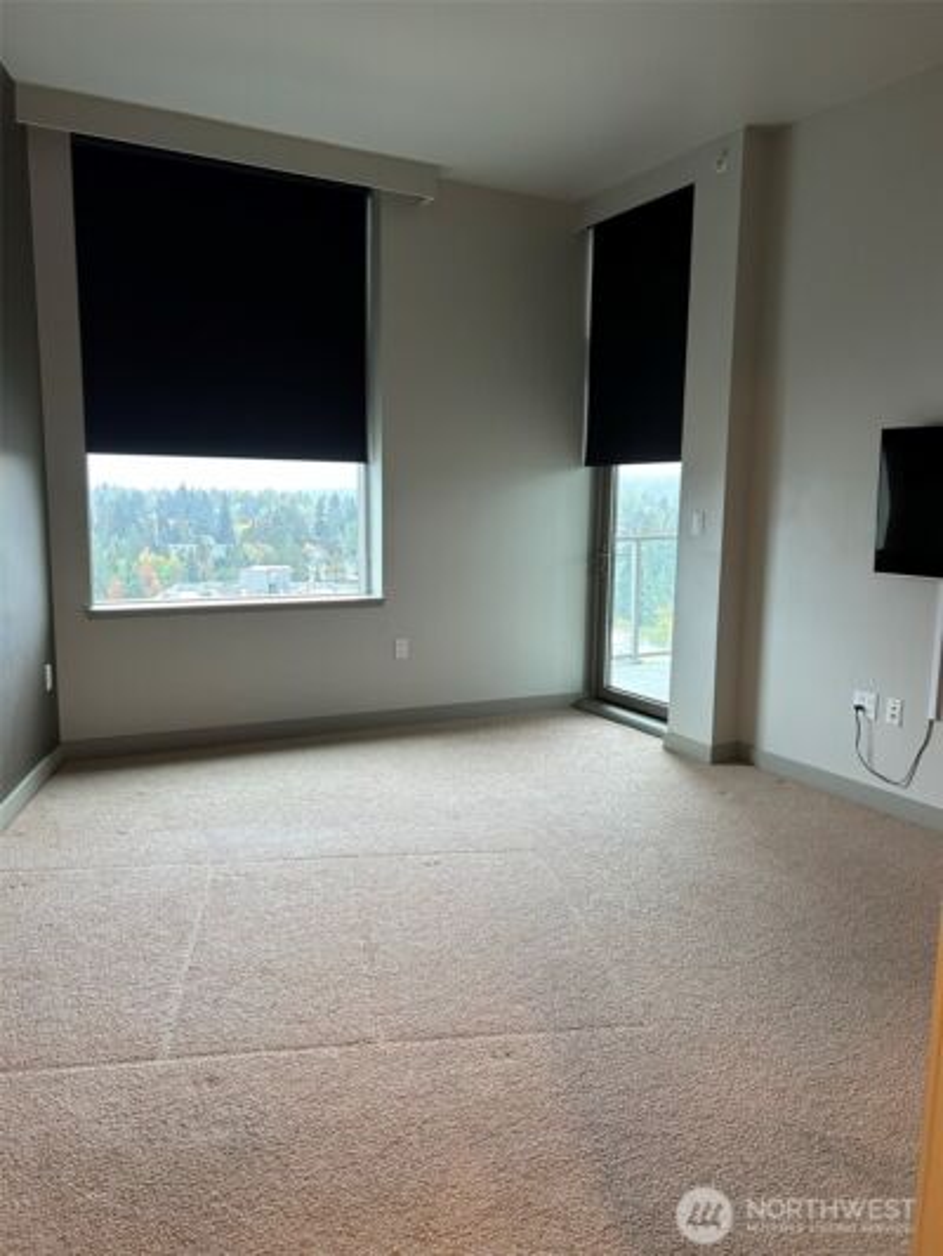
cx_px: 472
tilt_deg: -8.4
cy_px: 628
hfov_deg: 53.1
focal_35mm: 26
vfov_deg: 67.3
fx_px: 944
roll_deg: +0.1
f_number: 1.5
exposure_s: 1/60
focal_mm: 5.7
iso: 160
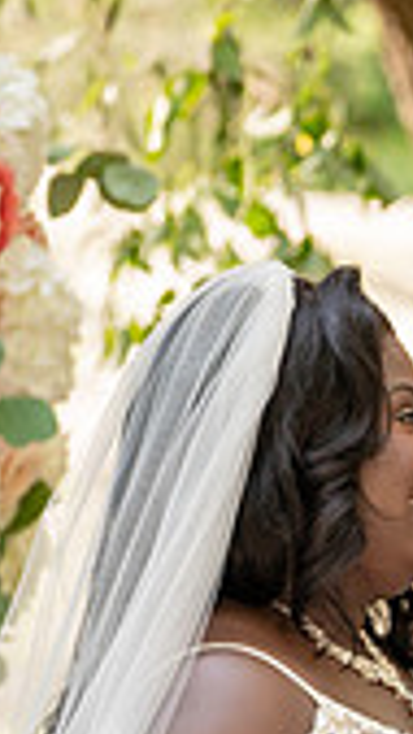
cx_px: 816
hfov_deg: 2.3
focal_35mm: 516
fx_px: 10051
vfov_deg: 4.2
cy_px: 795
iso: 400
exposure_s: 1/200
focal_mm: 137
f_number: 4
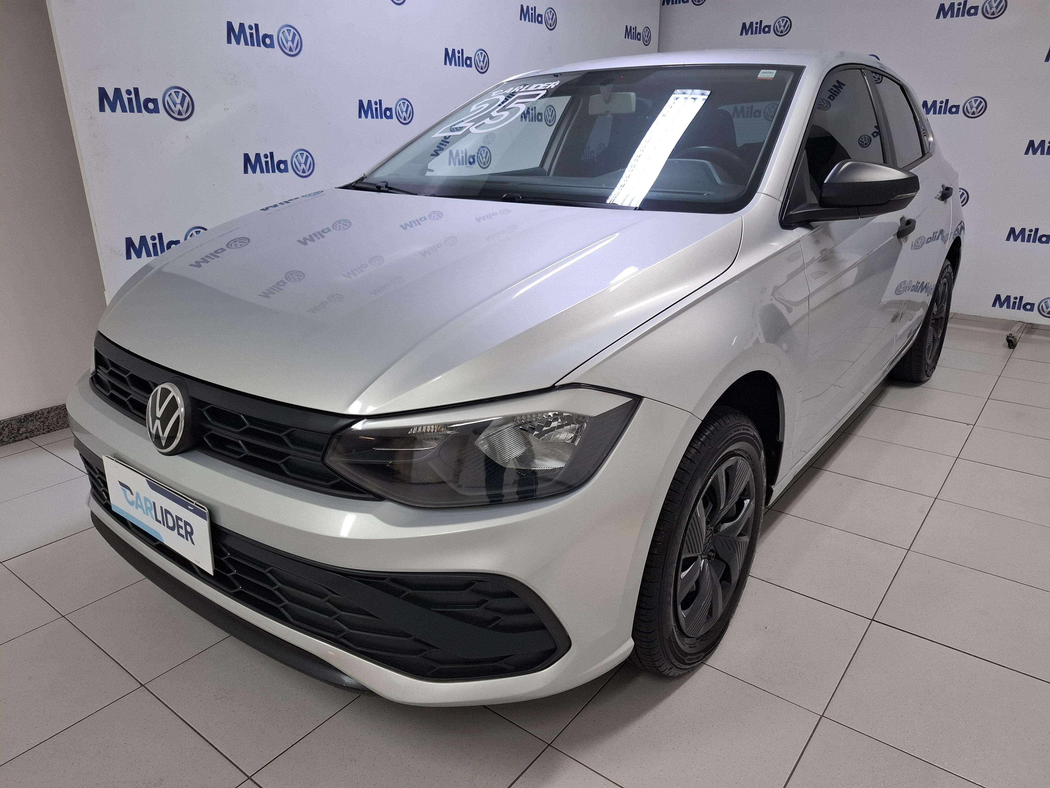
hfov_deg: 73.9
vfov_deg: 58.9
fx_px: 698
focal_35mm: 23
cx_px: 525
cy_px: 394
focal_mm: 5.54
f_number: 1.8
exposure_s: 1/60
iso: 200
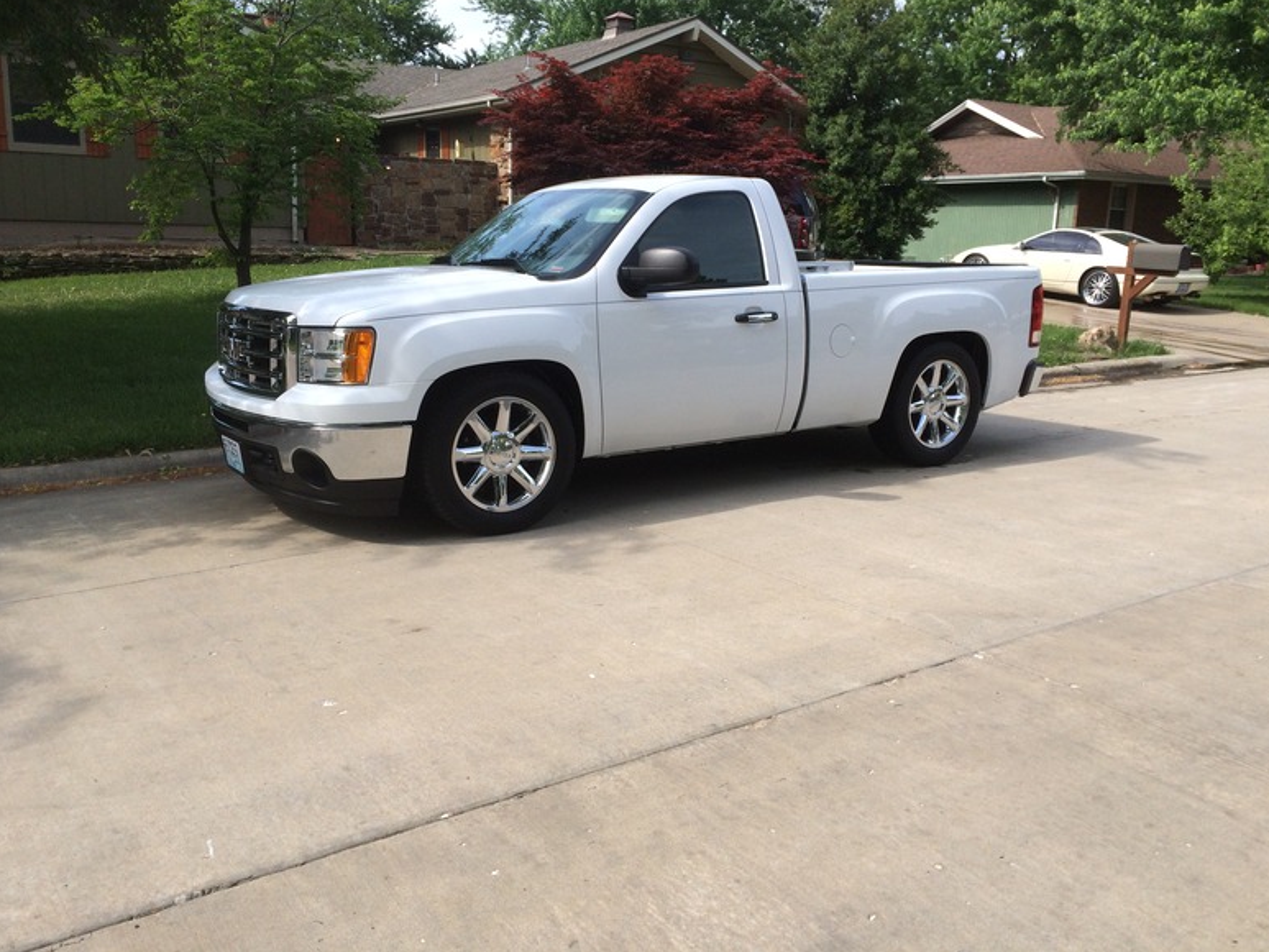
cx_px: 624
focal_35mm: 30
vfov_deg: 46.8
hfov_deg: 60.0
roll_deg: +0.1
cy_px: 461
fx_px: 1100
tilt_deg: -11.0
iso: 32
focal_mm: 4.15
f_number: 2.2
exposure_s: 1/1466
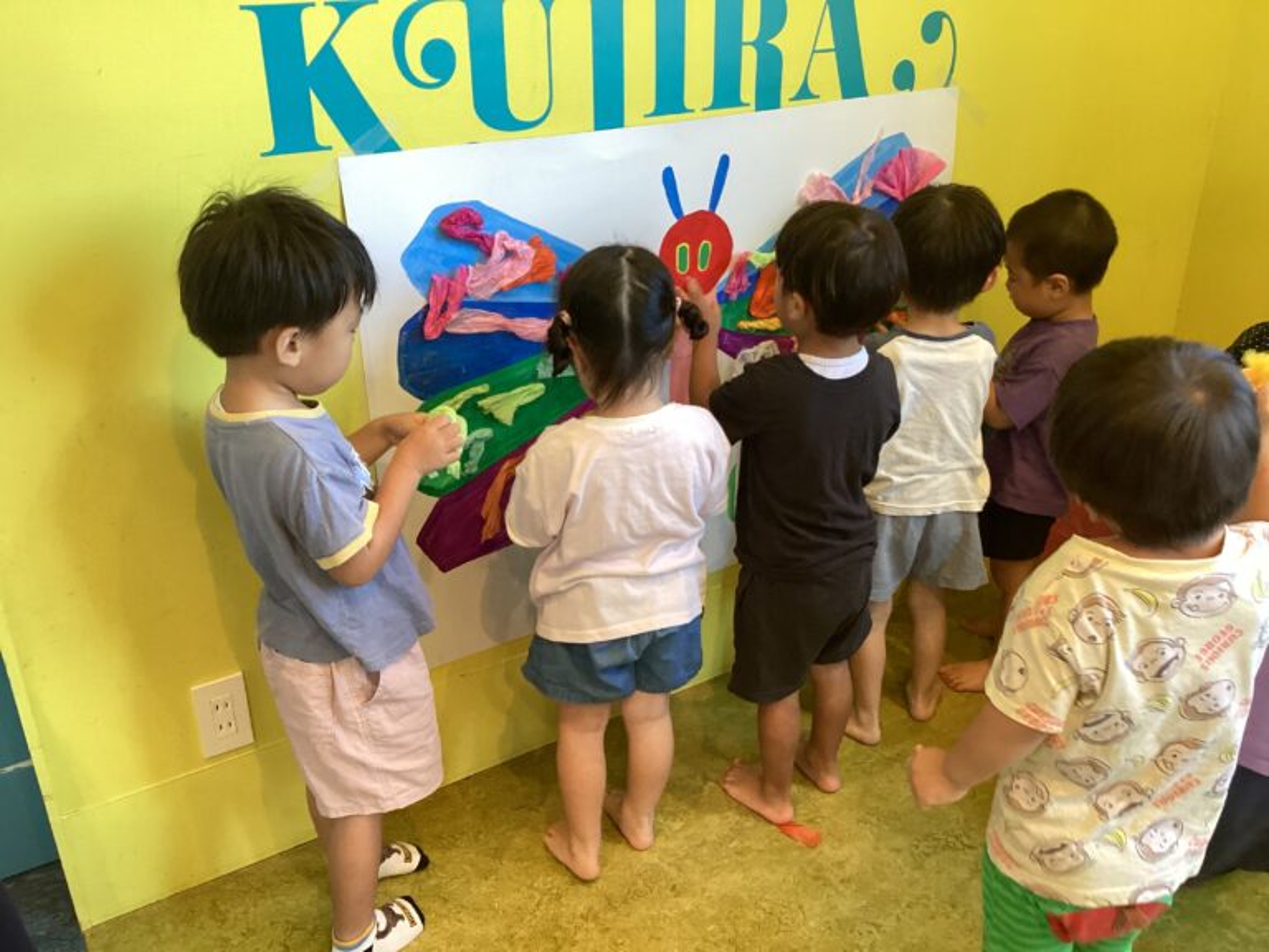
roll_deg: -0.9
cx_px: 634
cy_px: 476
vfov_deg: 45.4
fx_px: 1136
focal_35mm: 31
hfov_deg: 58.4
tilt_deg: -27.6
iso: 160
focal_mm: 3.3
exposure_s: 1/60
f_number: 2.4
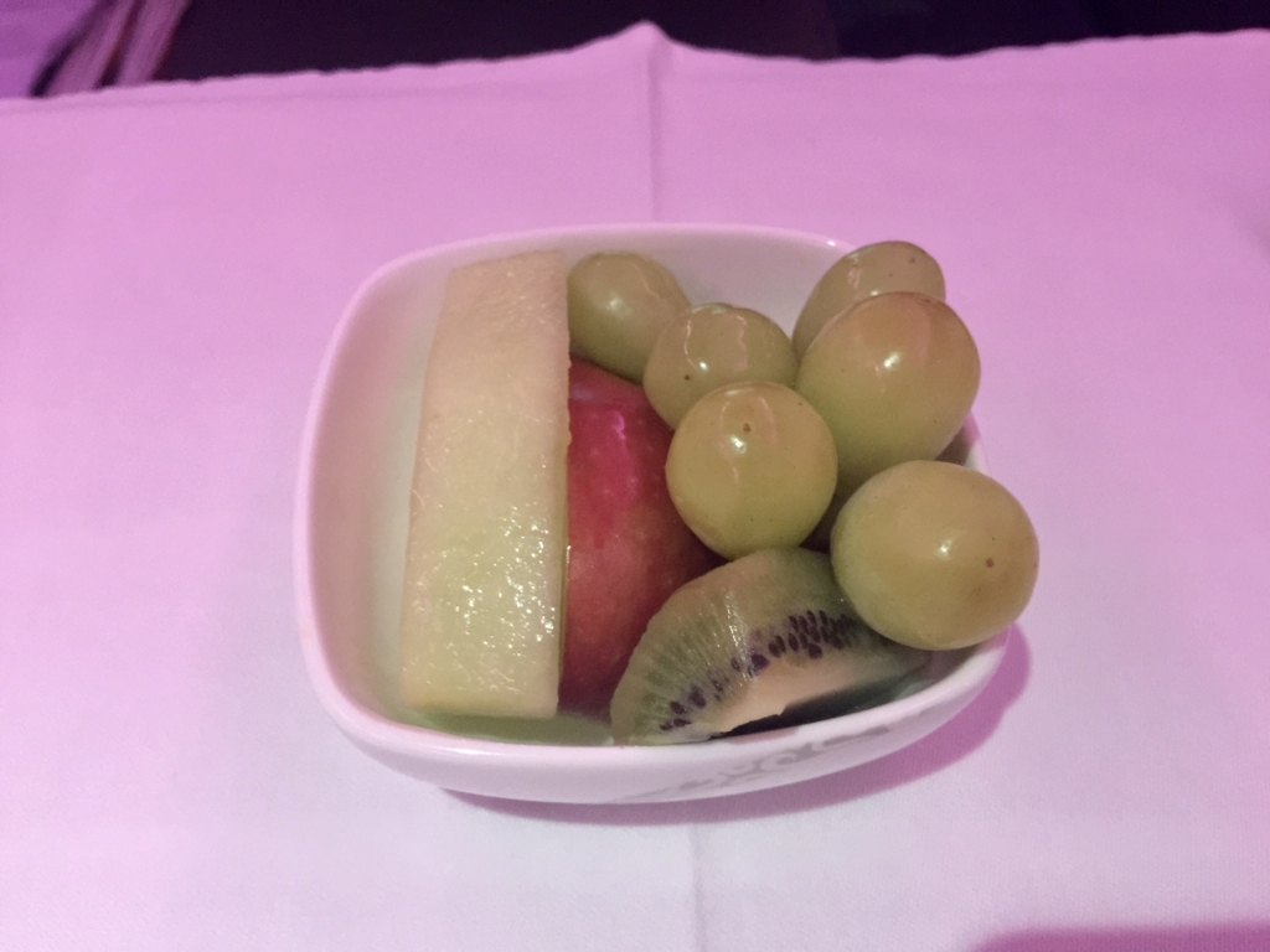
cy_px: 476
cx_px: 635
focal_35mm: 29
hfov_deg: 61.7
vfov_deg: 48.2
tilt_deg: -47.7
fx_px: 1064
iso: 200
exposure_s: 1/4
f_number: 2.2
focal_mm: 4.15
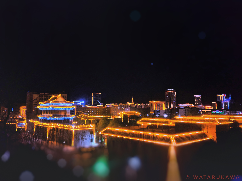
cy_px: 90
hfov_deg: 63.4
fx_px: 196
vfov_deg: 49.7
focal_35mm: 28
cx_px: 121
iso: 289
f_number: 2
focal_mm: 4.26
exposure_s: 1/20
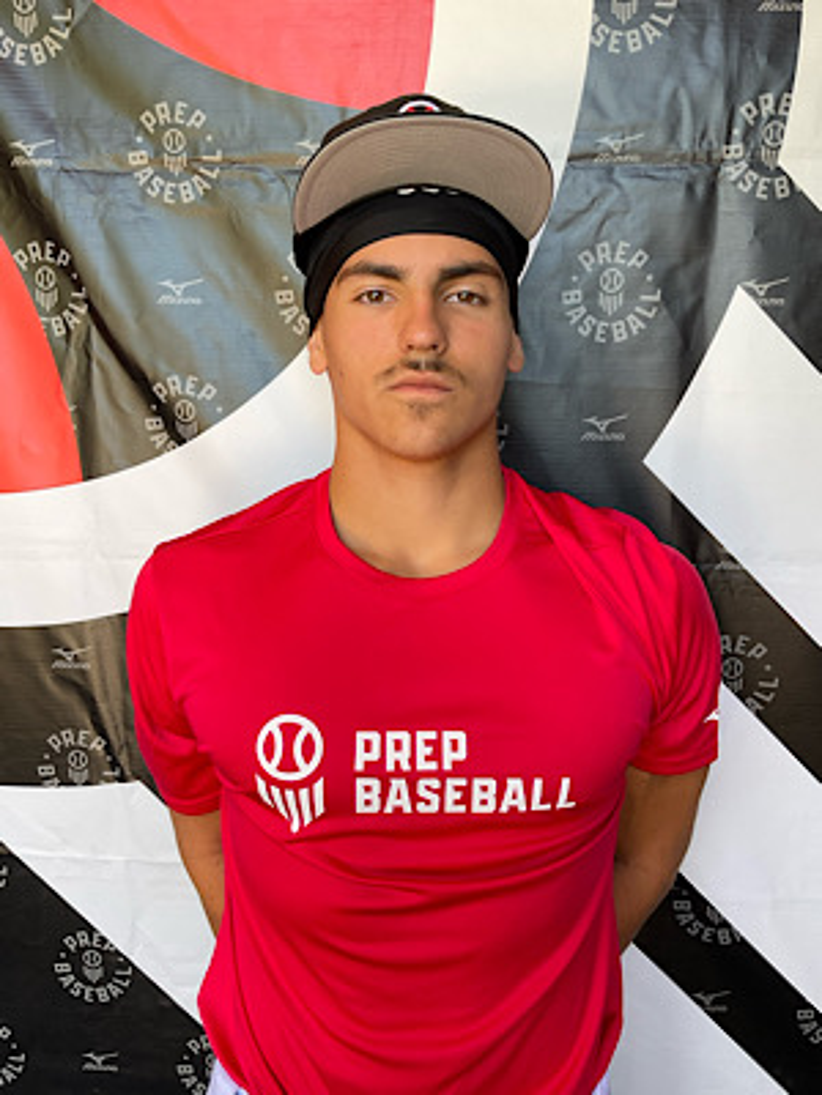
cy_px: 548
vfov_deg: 61.7
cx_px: 411
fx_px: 918
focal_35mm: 29
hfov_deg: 48.2
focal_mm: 3
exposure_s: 1/122
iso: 50
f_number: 1.8
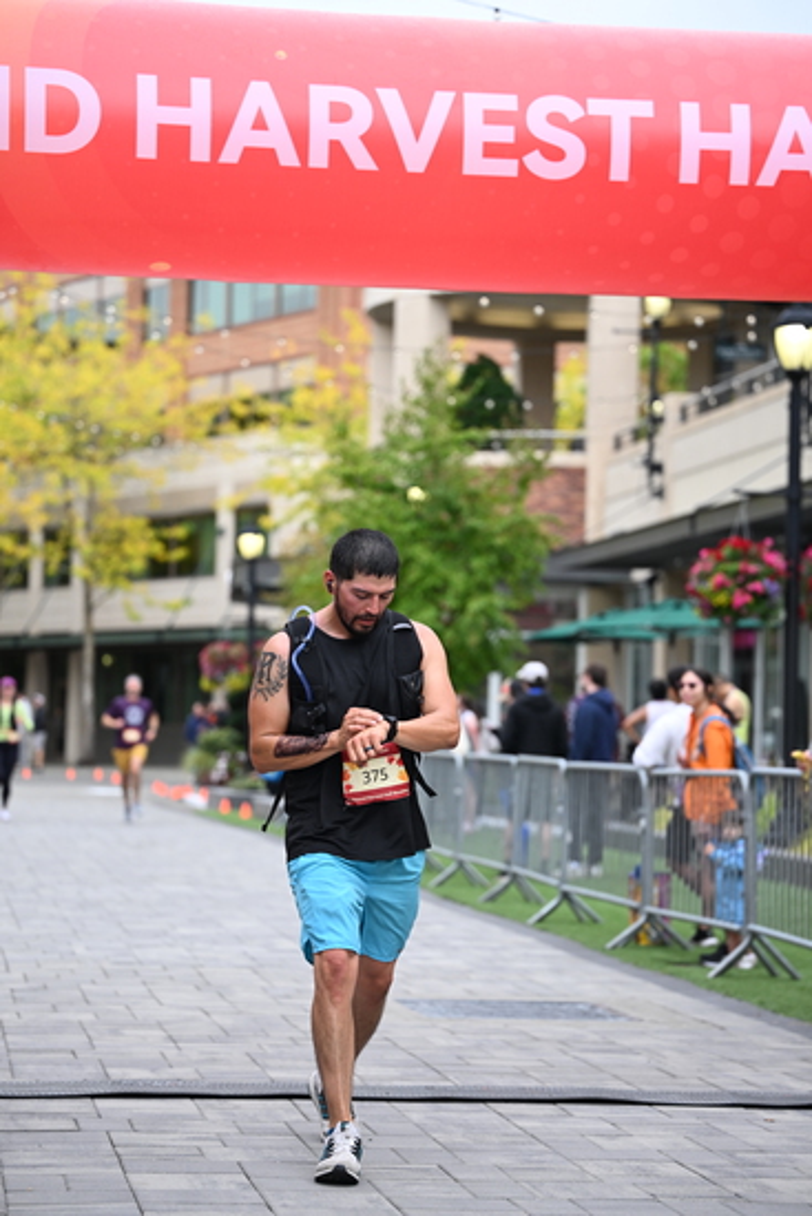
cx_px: 406
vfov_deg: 22.4
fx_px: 3077
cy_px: 608
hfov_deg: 15.0
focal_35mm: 91
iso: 640
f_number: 2.8
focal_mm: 91
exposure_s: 1/2000
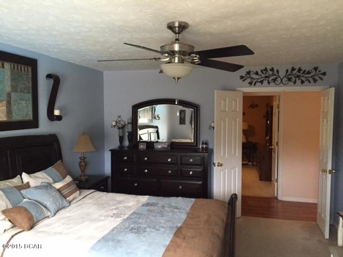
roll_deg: -0.9
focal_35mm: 29
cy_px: 128
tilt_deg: -5.0
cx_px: 172
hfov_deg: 61.7
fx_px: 287
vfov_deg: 48.2
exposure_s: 1/30
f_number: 2.2
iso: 200
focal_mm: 4.15
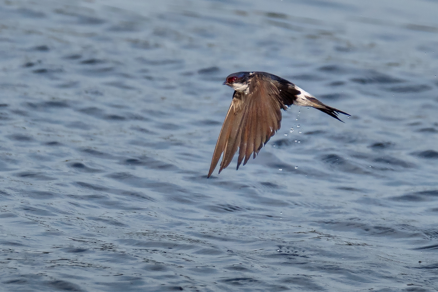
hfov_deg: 3.3
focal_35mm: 630
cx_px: 219
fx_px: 7664
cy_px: 146
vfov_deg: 2.2
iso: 500
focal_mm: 420
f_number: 6.3
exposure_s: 1/3200
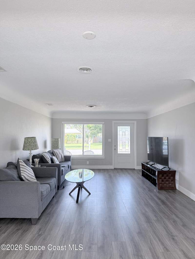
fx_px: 180
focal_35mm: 24
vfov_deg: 71.6
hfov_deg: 56.8
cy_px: 130
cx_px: 98
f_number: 1.78
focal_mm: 6.76
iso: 100
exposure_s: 1/243
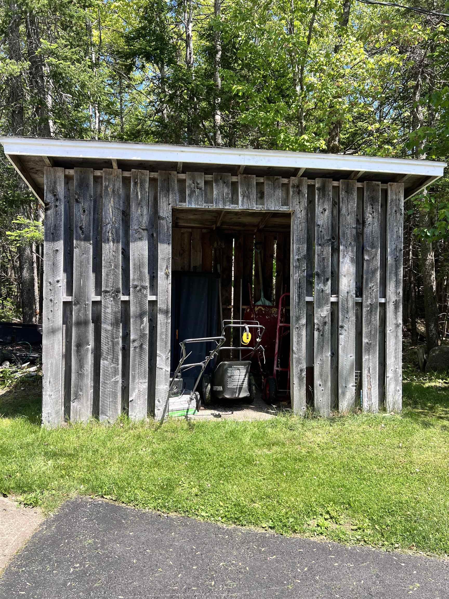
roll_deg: +1.4
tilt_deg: -0.9
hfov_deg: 53.1
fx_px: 450
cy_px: 300
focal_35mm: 26
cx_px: 224
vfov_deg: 67.3
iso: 50
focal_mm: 5.7
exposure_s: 1/1159
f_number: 1.5
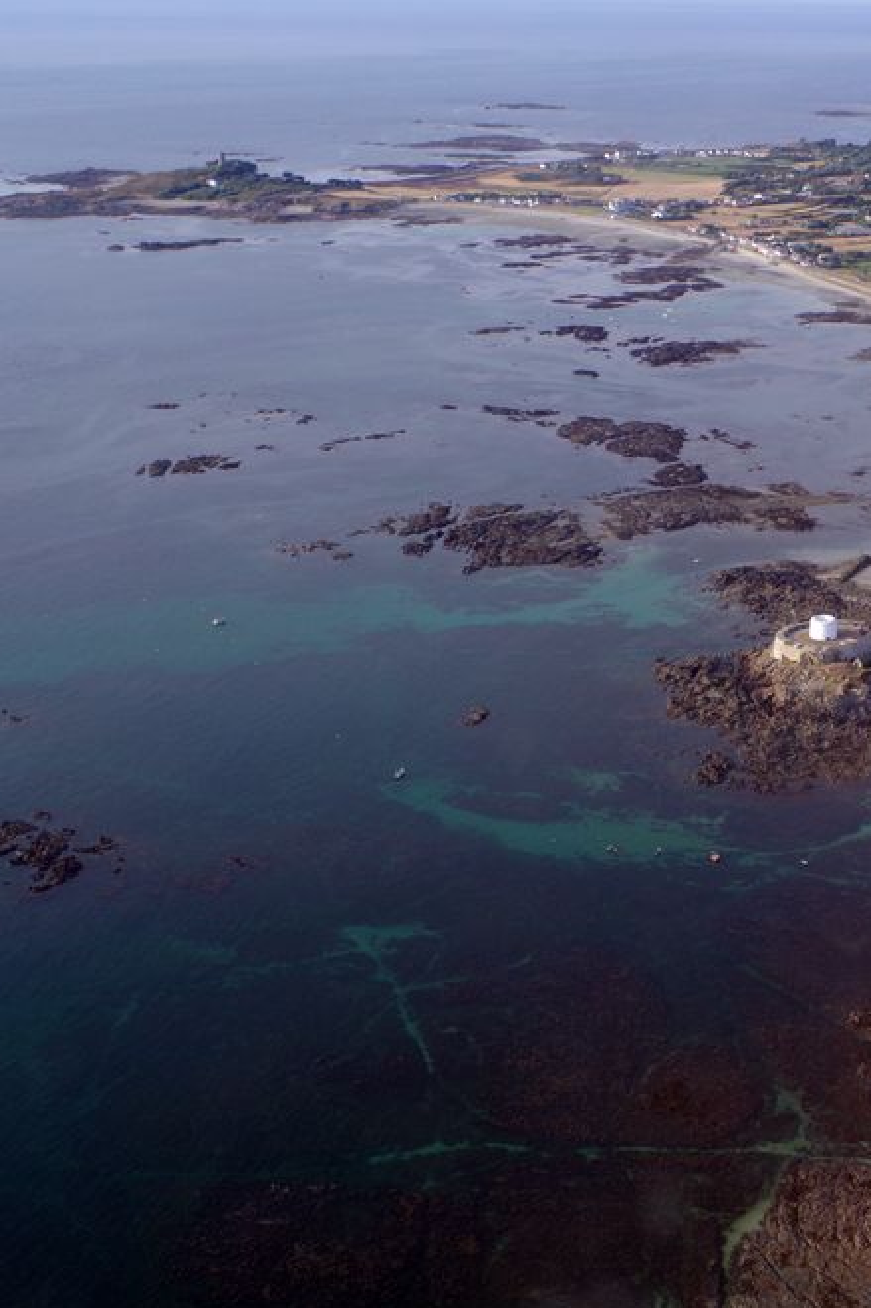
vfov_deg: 41.3
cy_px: 658
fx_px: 1734
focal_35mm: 48
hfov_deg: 26.7
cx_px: 865
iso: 200
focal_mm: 21
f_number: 9
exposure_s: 1/125
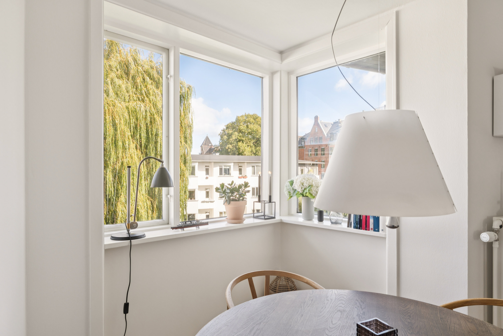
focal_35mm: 22
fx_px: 302
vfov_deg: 58.1
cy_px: 168
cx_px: 252
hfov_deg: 79.6
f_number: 7.1
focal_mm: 14.4
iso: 200
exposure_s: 1/125
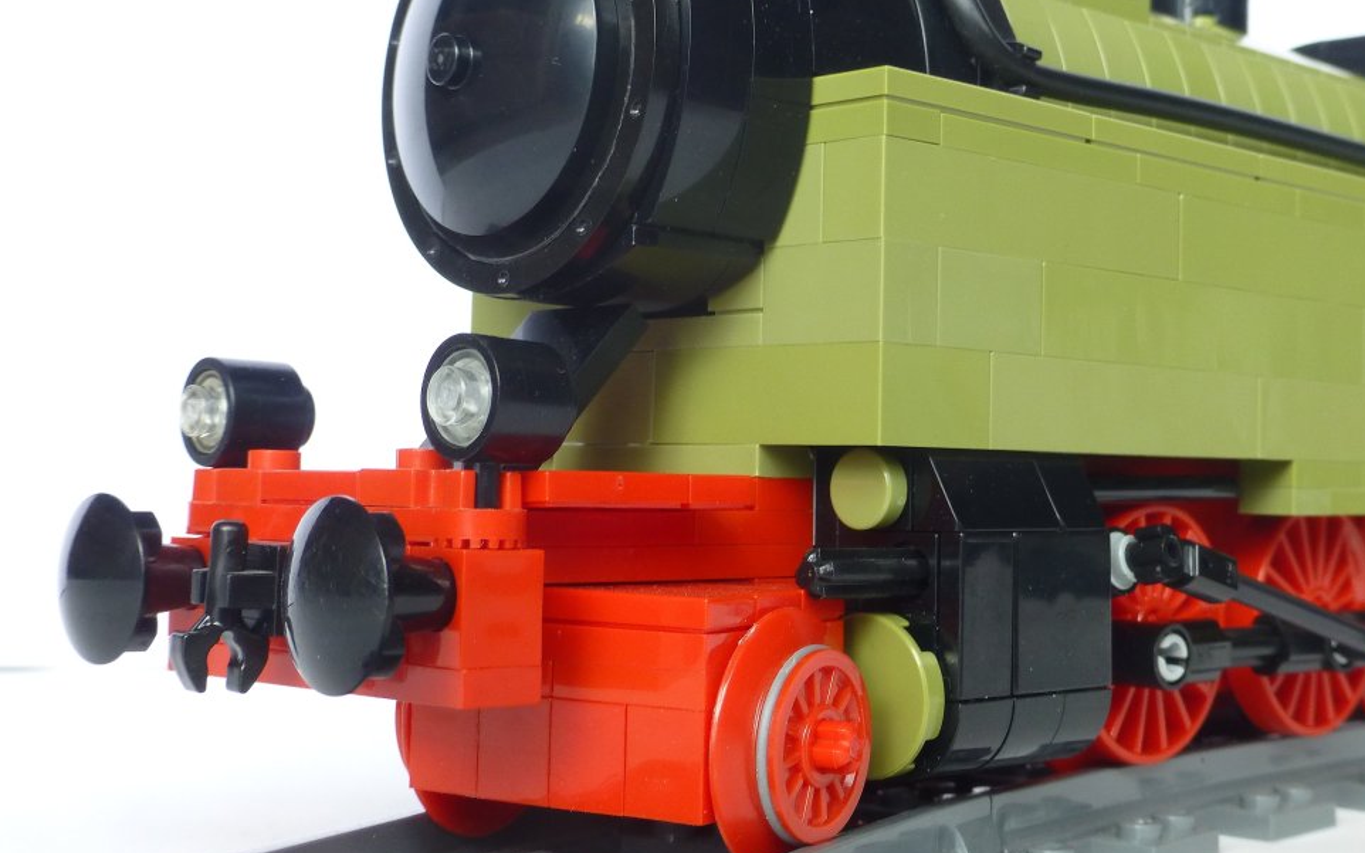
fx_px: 2046
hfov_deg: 36.6
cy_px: 395
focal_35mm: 55
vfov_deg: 23.5
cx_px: 885
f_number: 3.9
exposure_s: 1/60
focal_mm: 6.9
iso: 125
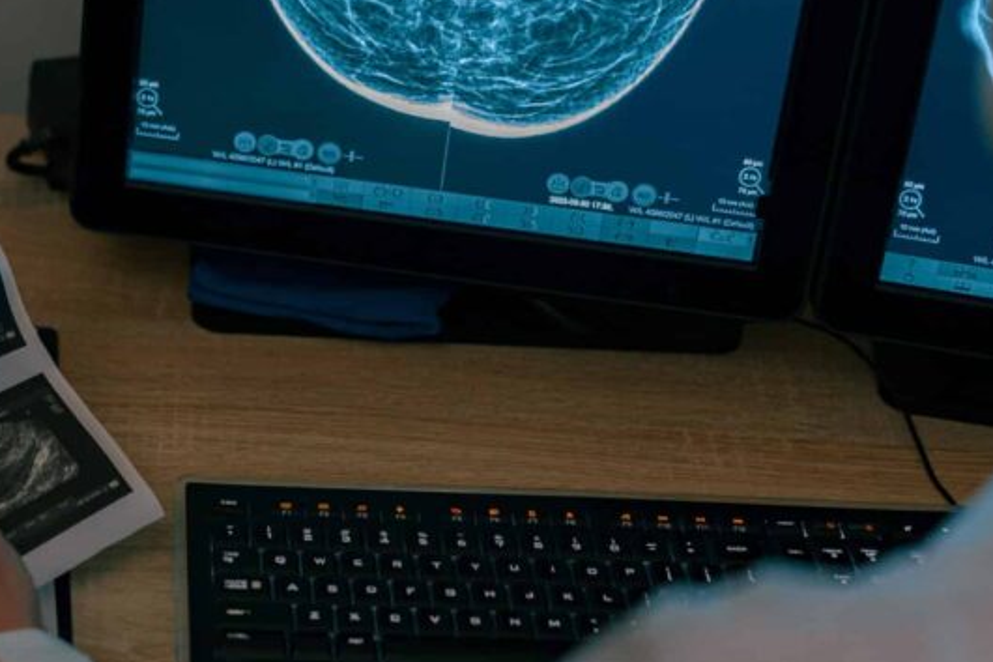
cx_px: 232
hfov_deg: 22.6
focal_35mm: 89
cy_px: 170
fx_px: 2455
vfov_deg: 15.3
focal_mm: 35
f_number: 1.4
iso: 400
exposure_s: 1/80
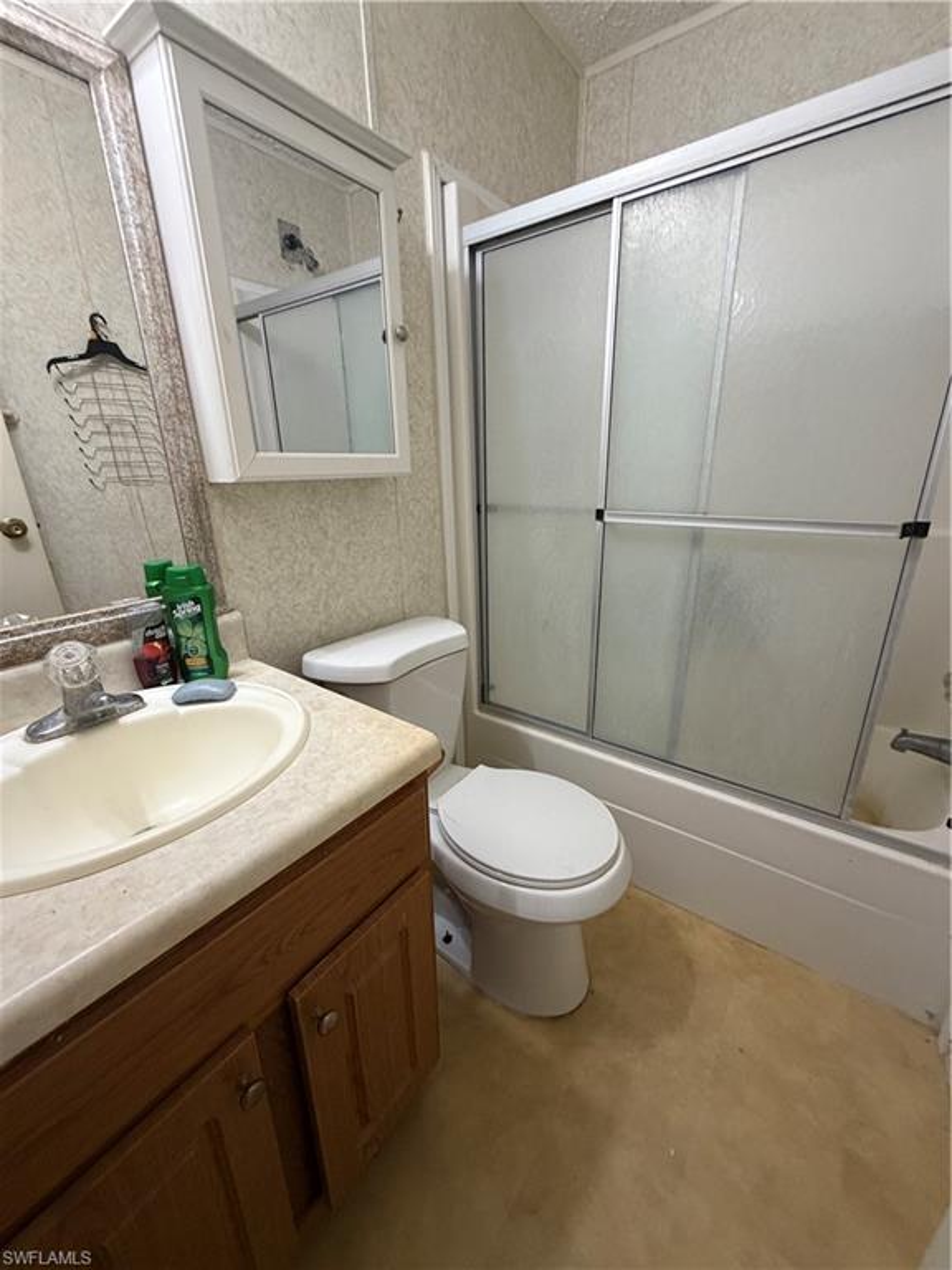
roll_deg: +0.6
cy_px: 635
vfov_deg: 102.1
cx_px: 476
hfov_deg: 85.7
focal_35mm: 14
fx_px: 513
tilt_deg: -17.6
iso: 320
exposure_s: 1/60
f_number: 2.2
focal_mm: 2.22
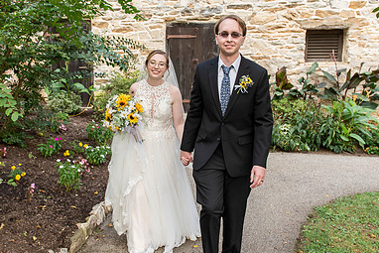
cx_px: 153
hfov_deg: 50.4
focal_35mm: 38
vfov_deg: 35.1
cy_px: 113
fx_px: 400
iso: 400
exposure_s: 1/320
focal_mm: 24
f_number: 4.5
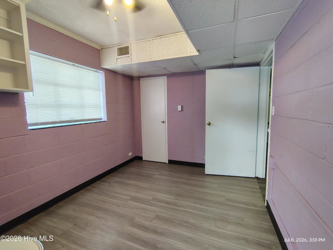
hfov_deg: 94.5
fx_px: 154
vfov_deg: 78.2
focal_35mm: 16
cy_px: 125
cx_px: 166
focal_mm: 2.13
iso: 336
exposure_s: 1/40
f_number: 2.2
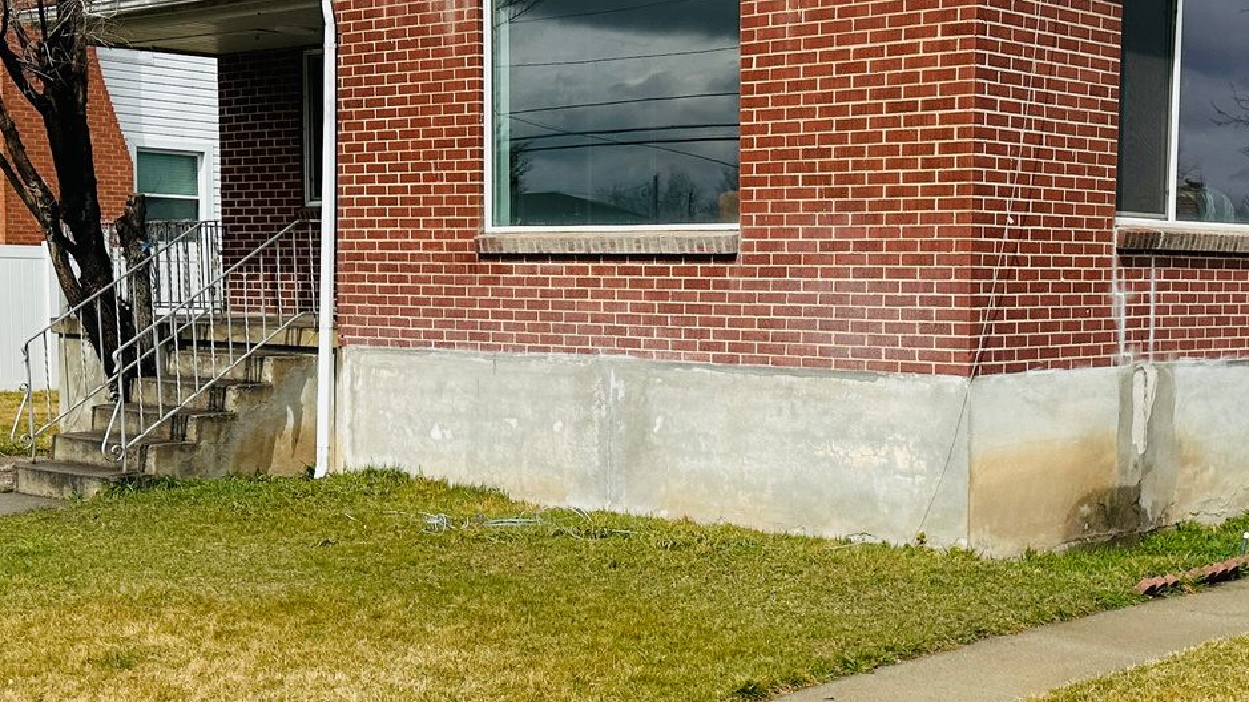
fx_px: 1888
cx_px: 797
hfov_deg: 36.4
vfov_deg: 21.0
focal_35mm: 57
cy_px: 441
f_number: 1.78
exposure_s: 1/7042
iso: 80
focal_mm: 6.86
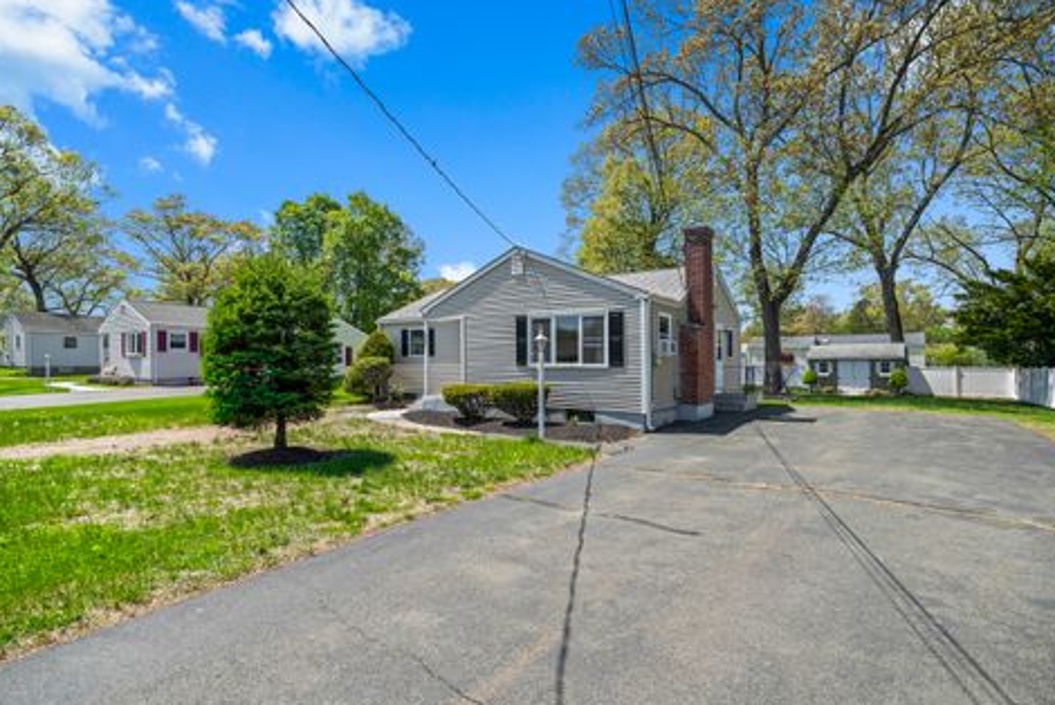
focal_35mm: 17
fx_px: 498
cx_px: 516
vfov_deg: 70.5
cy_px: 372
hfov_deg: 93.2
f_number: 6.3
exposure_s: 1/800
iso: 400
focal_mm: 16
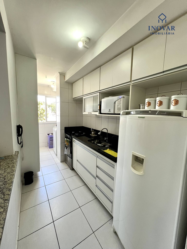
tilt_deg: -6.0
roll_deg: -0.9
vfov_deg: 106.2
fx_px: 94
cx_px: 94
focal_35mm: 13
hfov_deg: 89.9
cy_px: 124
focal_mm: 1.57
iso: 200
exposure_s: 1/120
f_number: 1.8
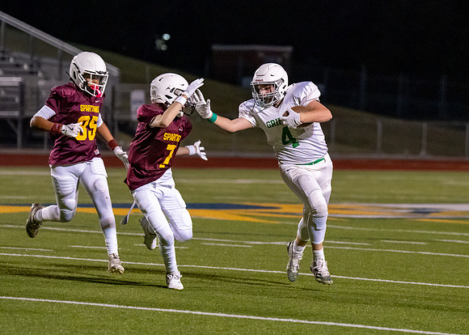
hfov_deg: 8.1
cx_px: 304
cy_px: 180
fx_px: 3315
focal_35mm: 249
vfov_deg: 5.8
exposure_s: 1/1250
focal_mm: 135
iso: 4000
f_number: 2.8
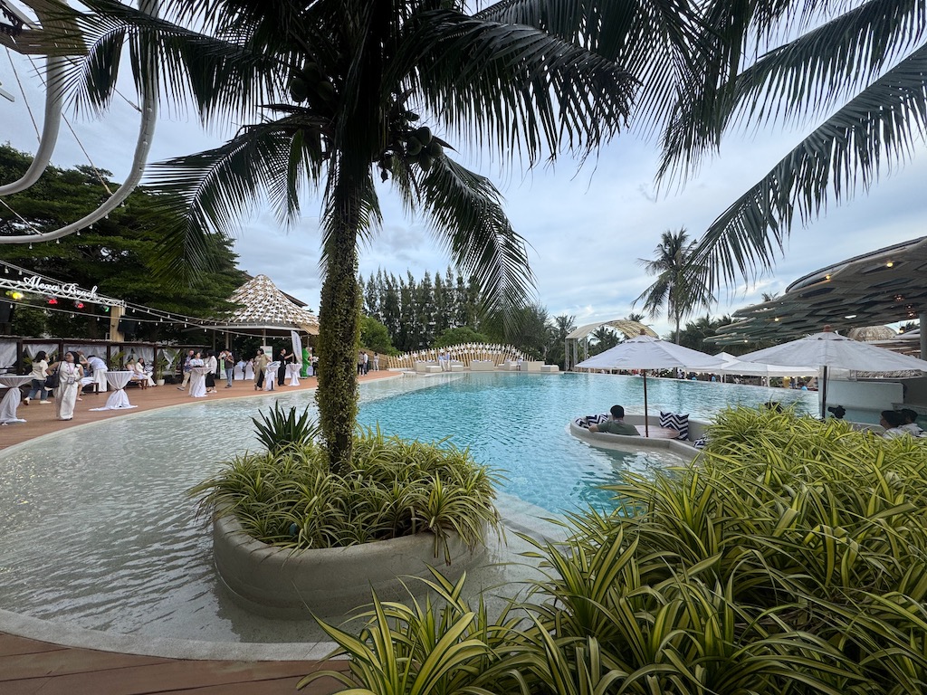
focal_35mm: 14
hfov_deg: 102.1
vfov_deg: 85.7
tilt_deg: +1.9
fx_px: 375
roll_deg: +0.3
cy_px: 348
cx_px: 464
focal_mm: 2.22
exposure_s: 1/412
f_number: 2.2
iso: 40
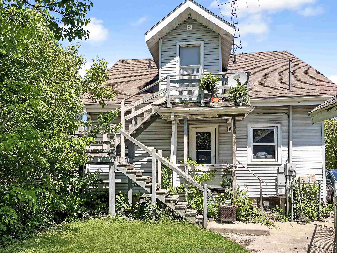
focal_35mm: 26
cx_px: 168
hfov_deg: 67.3
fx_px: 253
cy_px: 126
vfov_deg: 53.1
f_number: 1.6
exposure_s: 1/2410
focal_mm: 5.1
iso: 50
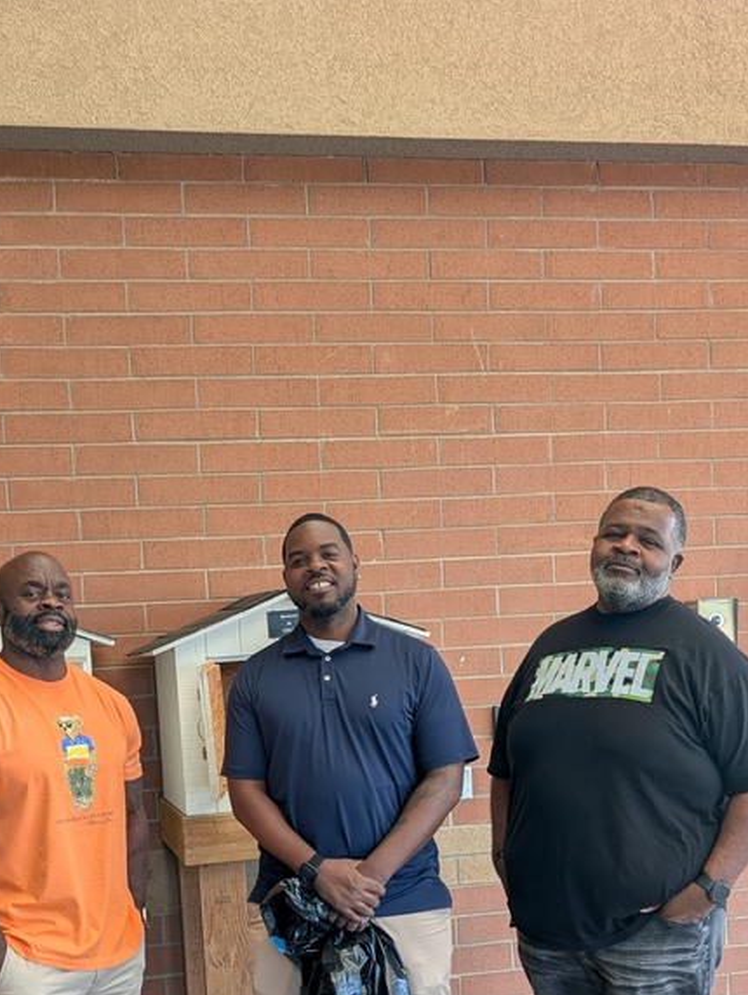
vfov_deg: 42.6
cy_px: 736
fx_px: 1237
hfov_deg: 33.4
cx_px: 253
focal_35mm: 43
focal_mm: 6.9
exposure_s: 1/42.9
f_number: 1.68
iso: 20
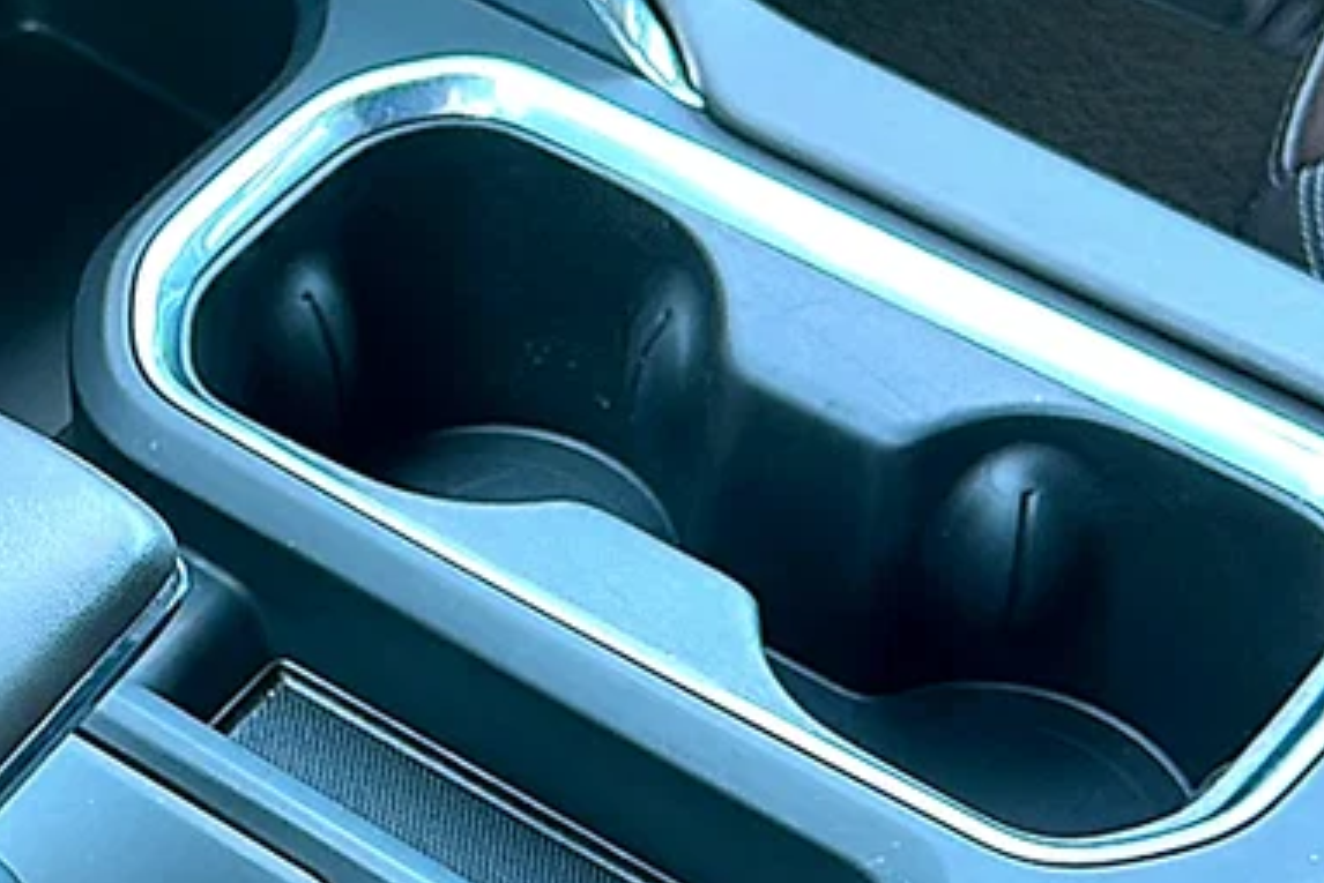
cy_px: 864
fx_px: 2943
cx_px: 225
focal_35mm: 80
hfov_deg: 24.8
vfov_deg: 16.7
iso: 100
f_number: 1.78
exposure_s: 1/40
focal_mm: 6.86
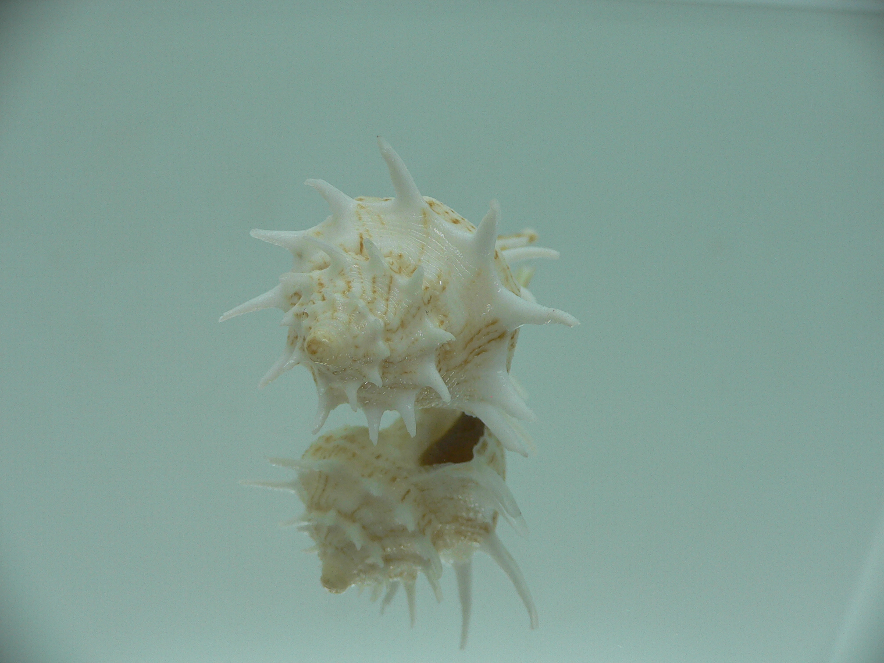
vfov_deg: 40.7
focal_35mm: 35
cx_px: 442
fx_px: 894
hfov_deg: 52.6
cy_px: 332
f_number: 2.8
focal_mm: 4.6
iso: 80
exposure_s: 1/80
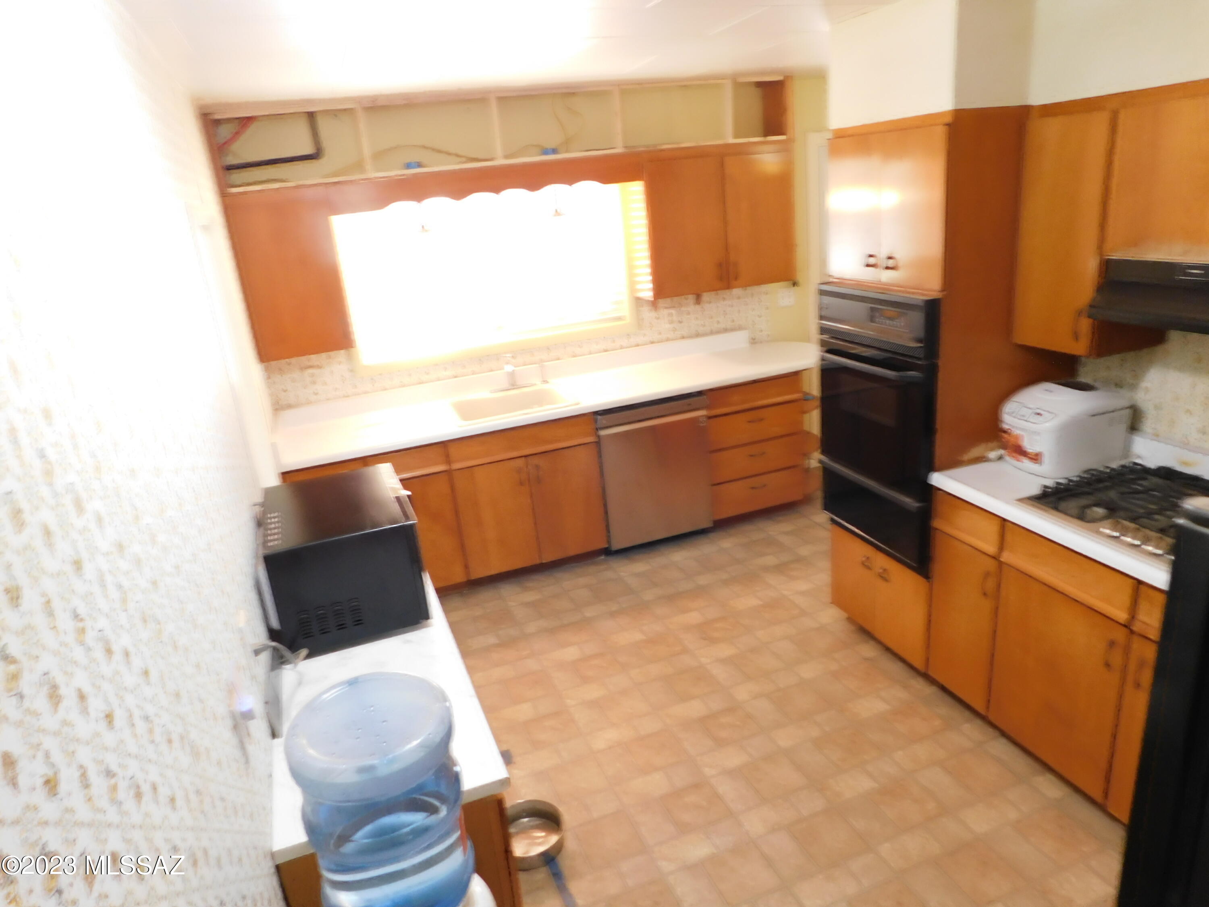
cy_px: 454
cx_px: 604
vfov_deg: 58.9
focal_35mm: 23
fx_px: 803
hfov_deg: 73.9
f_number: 3
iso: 400
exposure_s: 1/15
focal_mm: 4
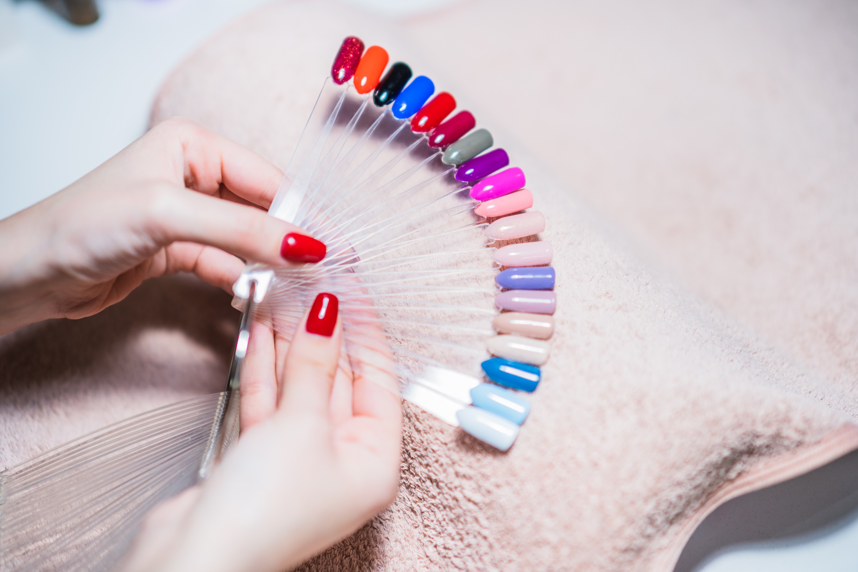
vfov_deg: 27.0
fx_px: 1191
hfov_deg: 39.6
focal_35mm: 50
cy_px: 286
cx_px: 429
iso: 200
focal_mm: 50
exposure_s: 1/200
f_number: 2.2
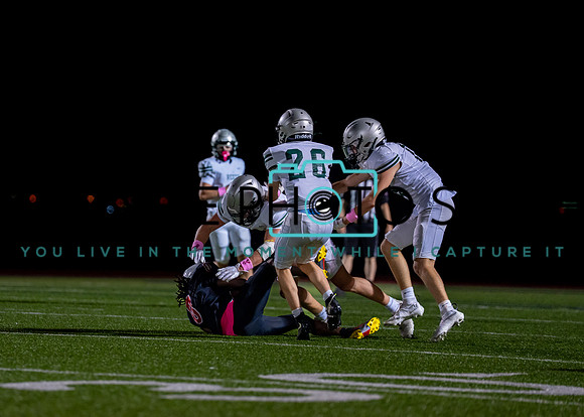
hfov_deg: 10.4
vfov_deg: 7.5
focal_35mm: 193
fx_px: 3201
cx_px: 230
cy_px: 211
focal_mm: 163
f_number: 2.8
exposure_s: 1/1000
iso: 2000
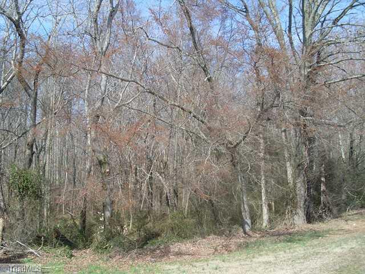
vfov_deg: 37.7
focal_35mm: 38
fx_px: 401
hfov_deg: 49.0
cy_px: 137
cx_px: 182
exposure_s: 1/180
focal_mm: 6.3
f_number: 7.7
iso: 80
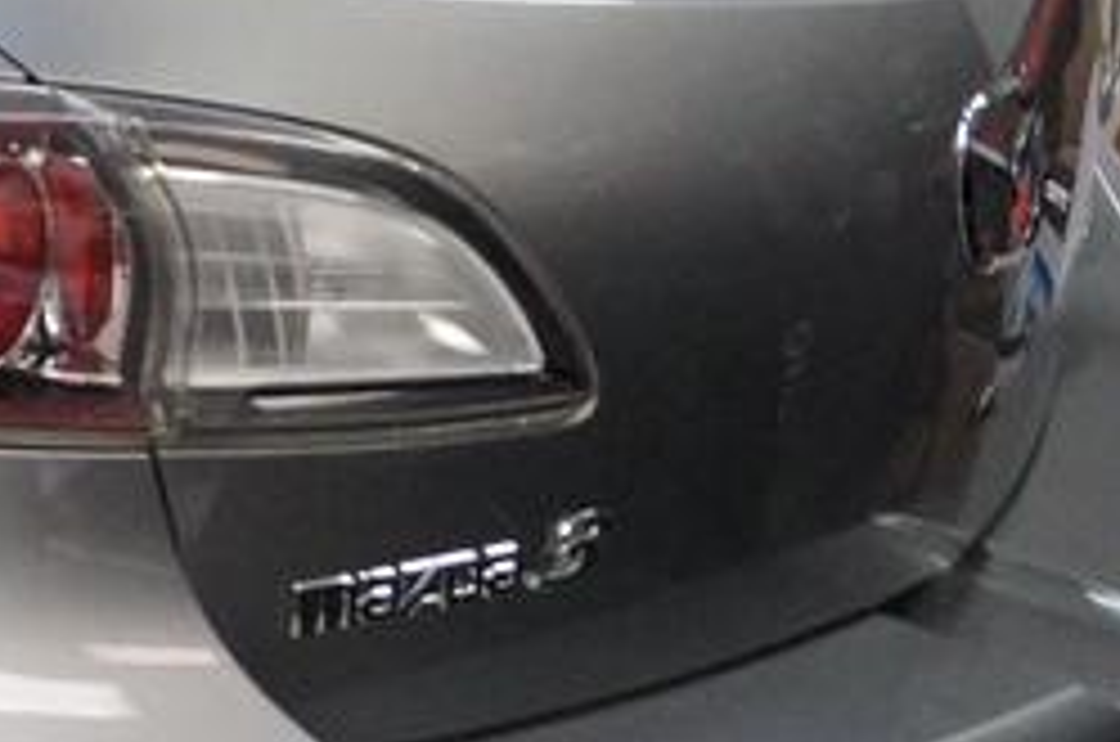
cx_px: -1633
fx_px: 4316
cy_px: 360
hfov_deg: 11.8
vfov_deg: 9.8
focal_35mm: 139
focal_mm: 18
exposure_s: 1/160
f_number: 3.5
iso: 1600
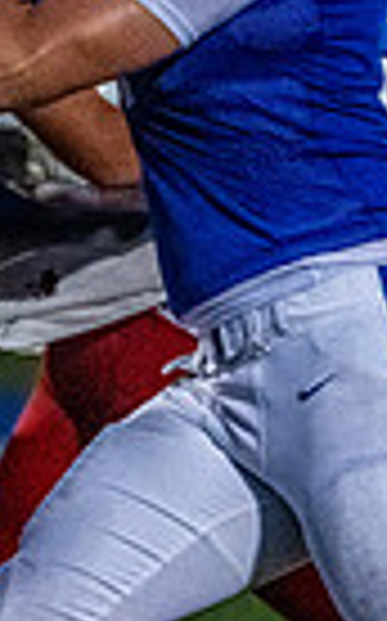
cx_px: 1287
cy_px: 349
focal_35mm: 1729
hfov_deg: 0.8
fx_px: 29238
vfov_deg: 1.2
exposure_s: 1/1250
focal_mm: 390
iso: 8000
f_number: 5.6
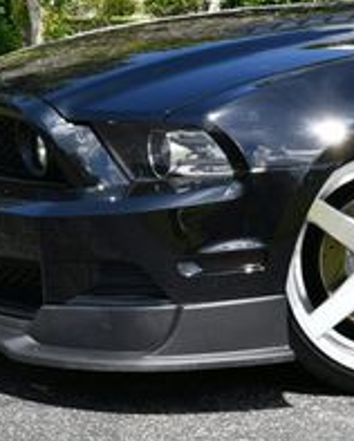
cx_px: 524
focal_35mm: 134
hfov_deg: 11.1
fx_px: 1752
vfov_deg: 14.2
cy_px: 13
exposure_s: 1/250
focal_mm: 22
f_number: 8
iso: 180
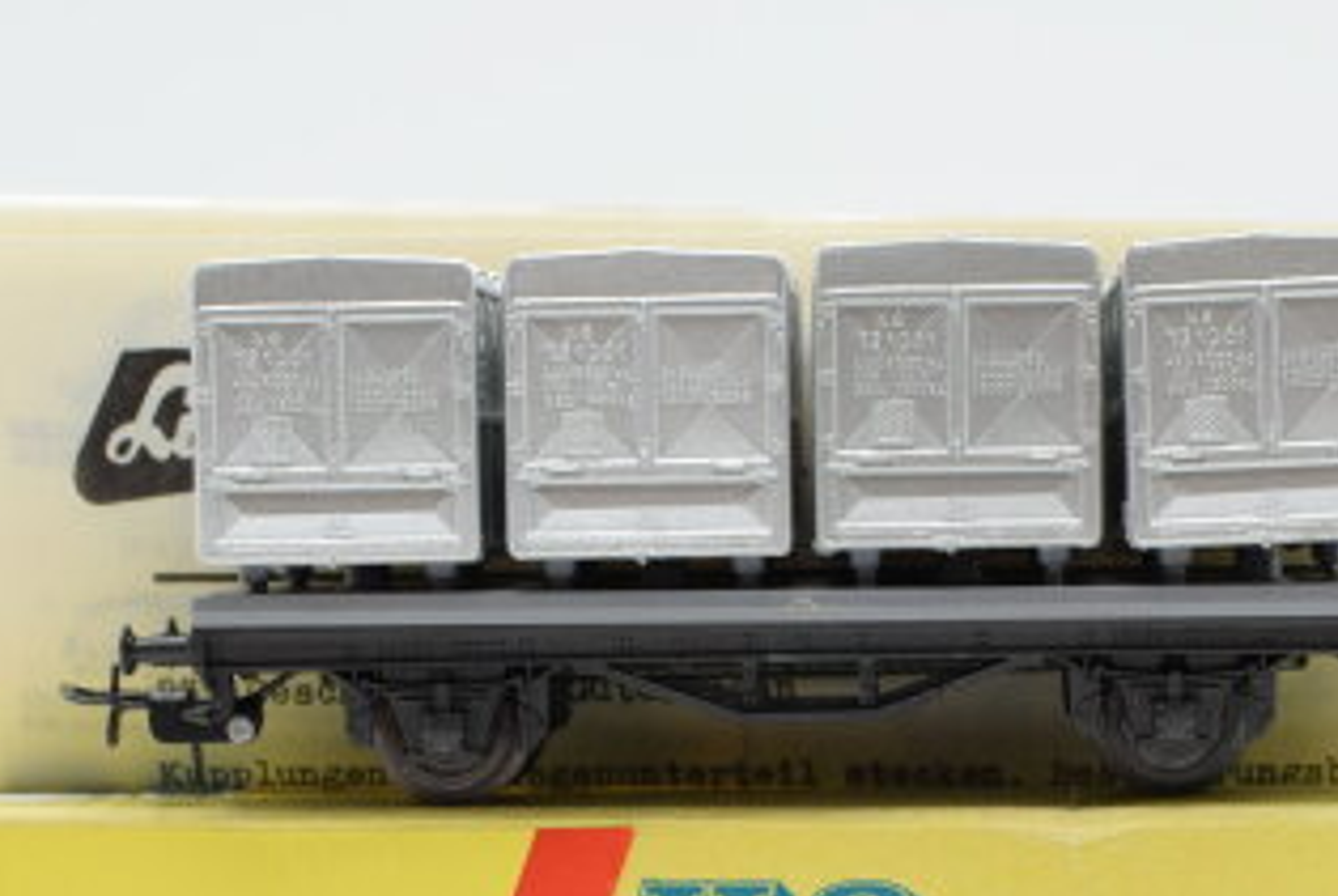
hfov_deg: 20.3
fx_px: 3720
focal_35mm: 100
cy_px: 843
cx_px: 862
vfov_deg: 13.6
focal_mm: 35
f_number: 8
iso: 320
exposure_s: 1/125
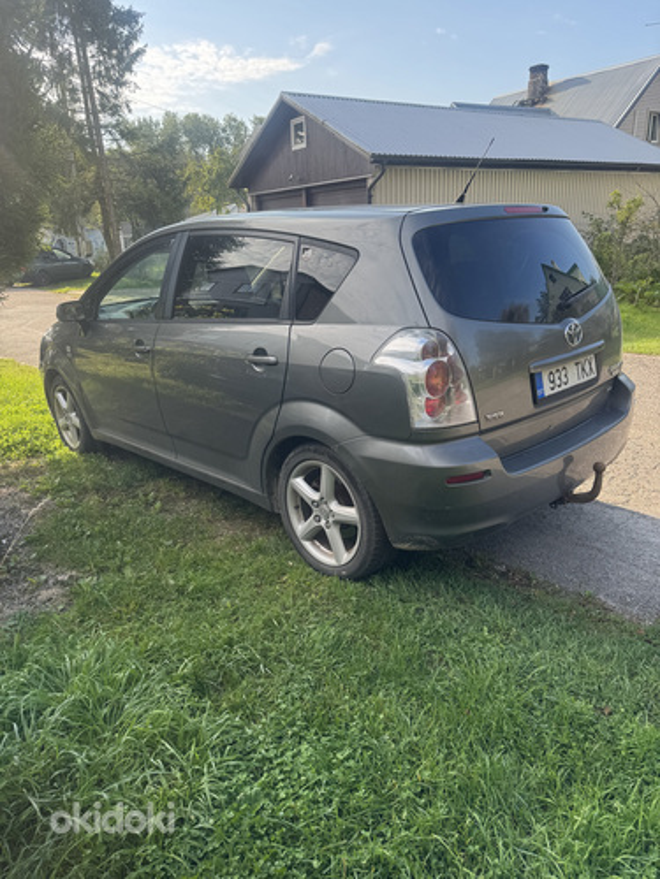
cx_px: 330
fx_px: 610
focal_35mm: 24
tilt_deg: -18.6
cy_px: 440
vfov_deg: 71.6
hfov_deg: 56.8
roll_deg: +2.1
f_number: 1.78
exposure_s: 1/853
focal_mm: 6.76
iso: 80
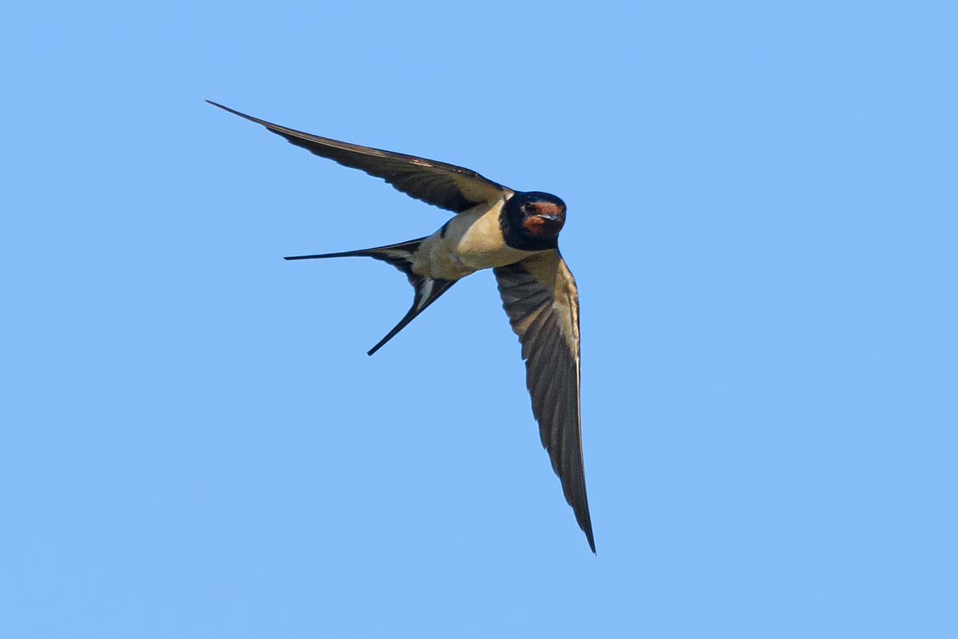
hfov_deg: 2.3
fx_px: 23948
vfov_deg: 1.5
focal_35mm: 900
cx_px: 479
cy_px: 320
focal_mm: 600
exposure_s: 1/5000
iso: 800
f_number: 7.1
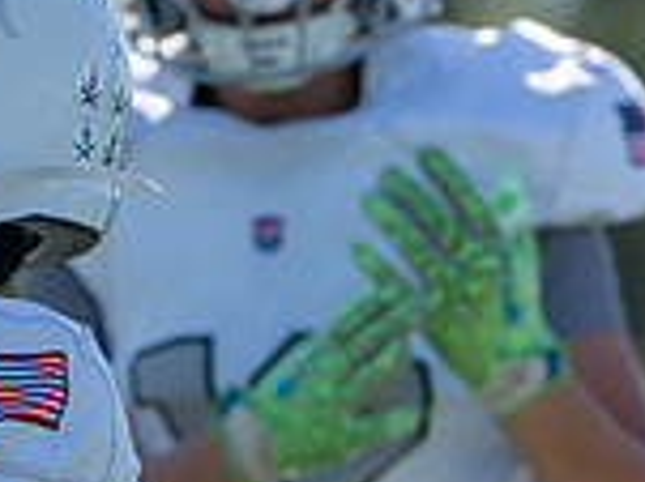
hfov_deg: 2.1
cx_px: 41
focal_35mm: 930
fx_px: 17315
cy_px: 691
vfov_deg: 1.6
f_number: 5.6
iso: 160
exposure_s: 1/1000
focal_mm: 212
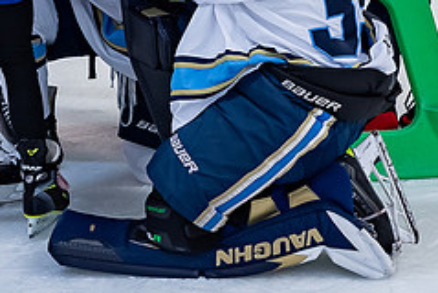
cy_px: -88
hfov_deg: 11.9
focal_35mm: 173
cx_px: 180
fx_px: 2107
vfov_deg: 7.9
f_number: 4
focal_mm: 32
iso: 400
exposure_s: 1/250
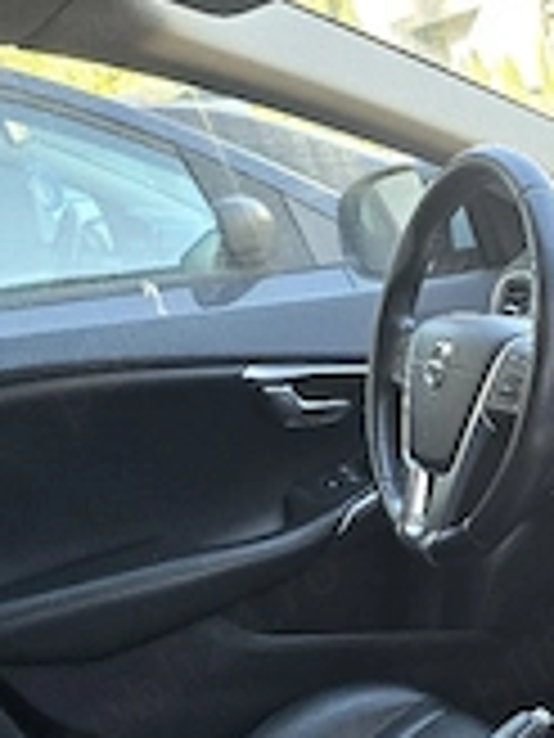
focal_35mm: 56
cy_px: 716
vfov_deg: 32.0
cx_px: 635
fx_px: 1195
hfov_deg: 24.1
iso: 200
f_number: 1.7
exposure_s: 1/182
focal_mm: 6.3
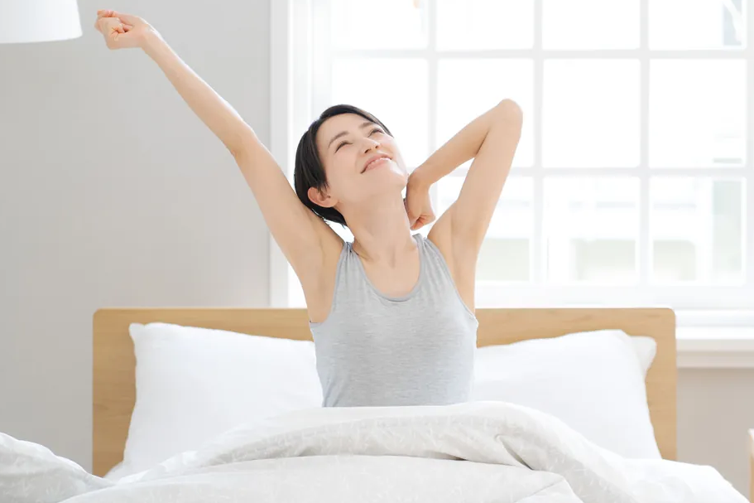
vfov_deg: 12.2
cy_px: 230
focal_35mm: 112
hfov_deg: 18.2
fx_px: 2345
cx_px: 476
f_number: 3.2
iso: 320
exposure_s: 1/320
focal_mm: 85
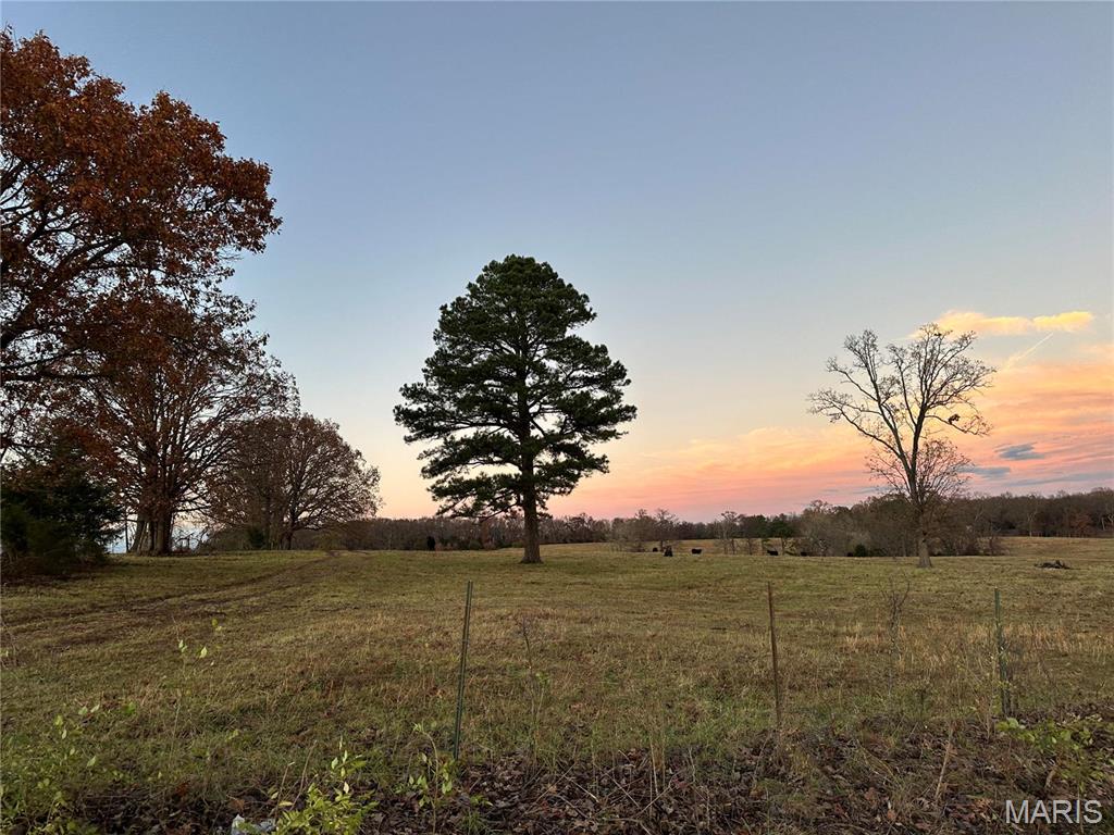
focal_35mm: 24
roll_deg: +2.2
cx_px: 557
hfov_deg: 71.6
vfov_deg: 56.8
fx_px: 772
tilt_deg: +9.0
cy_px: 418
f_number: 1.78
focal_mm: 6.86
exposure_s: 1/199
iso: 64
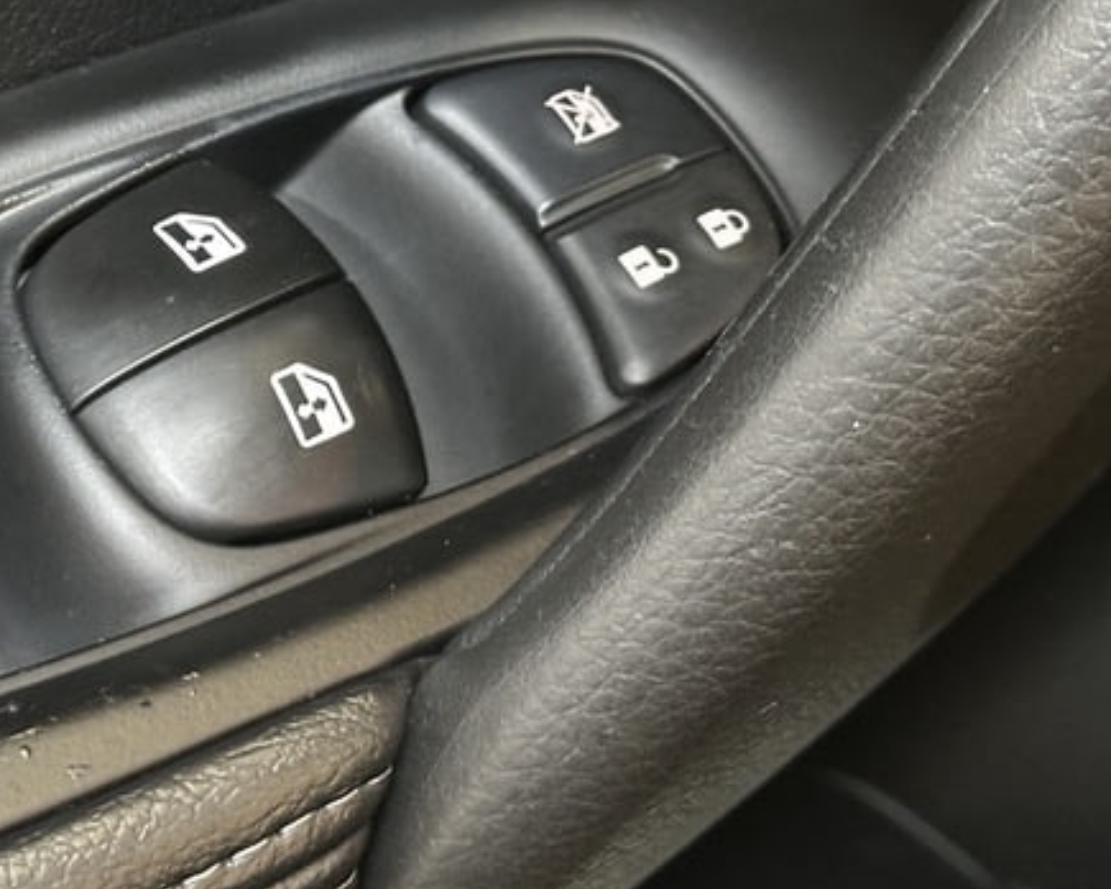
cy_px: 236
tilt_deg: -46.2
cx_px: 199
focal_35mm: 97
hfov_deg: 19.5
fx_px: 3189
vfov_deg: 15.8
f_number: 1.78
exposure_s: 1/25
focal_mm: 6.86
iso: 640
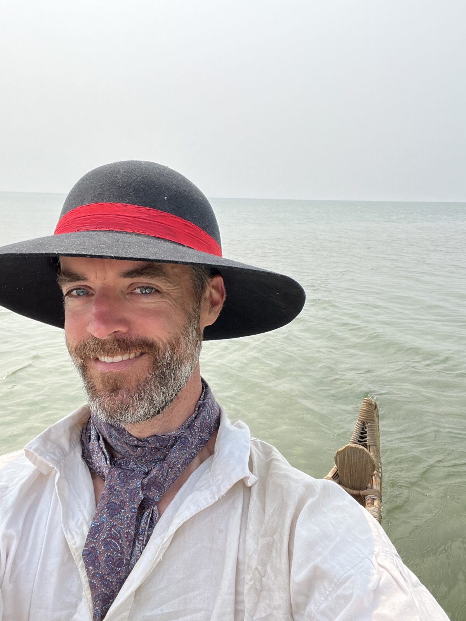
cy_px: 310
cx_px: 233
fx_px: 538
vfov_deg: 60.0
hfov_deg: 46.8
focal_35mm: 30
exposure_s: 1/750
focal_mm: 2.71
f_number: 2.2
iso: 32
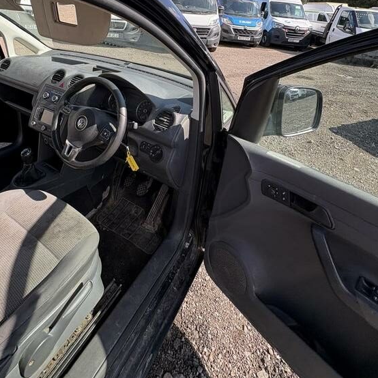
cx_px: 162
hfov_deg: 74.4
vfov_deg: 70.6
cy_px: 102
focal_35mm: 20
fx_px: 247
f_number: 2.2
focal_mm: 2.22
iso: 50
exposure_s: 1/403
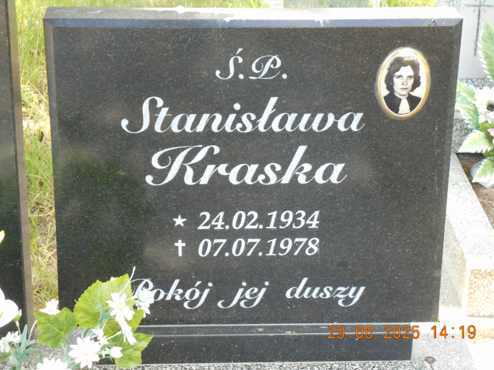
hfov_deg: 22.8
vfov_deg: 17.2
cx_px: 247
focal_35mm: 86
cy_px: 185
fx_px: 1227
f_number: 6.3
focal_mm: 15.4
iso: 400
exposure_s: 1/100
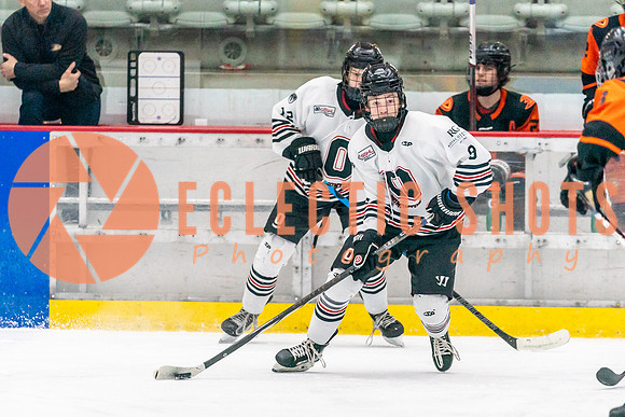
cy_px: 279
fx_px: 5750
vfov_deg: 4.2
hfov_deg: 6.2
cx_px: 312
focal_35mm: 331
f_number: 2.8
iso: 3200
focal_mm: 200
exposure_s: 1/1250
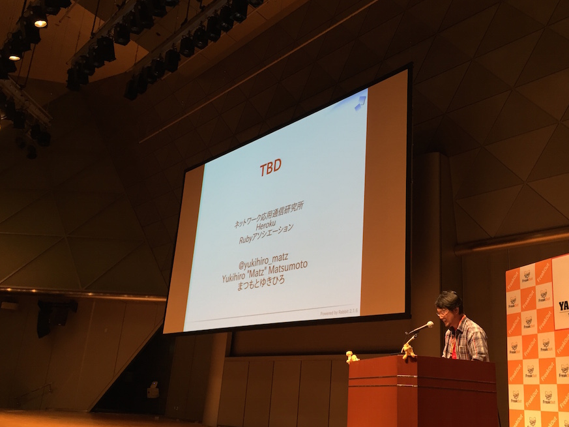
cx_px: 318
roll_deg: -5.1
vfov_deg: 41.8
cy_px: 209
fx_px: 559
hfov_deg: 53.8
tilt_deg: +18.1
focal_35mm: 34
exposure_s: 1/30
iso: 64
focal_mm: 4.15
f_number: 2.2
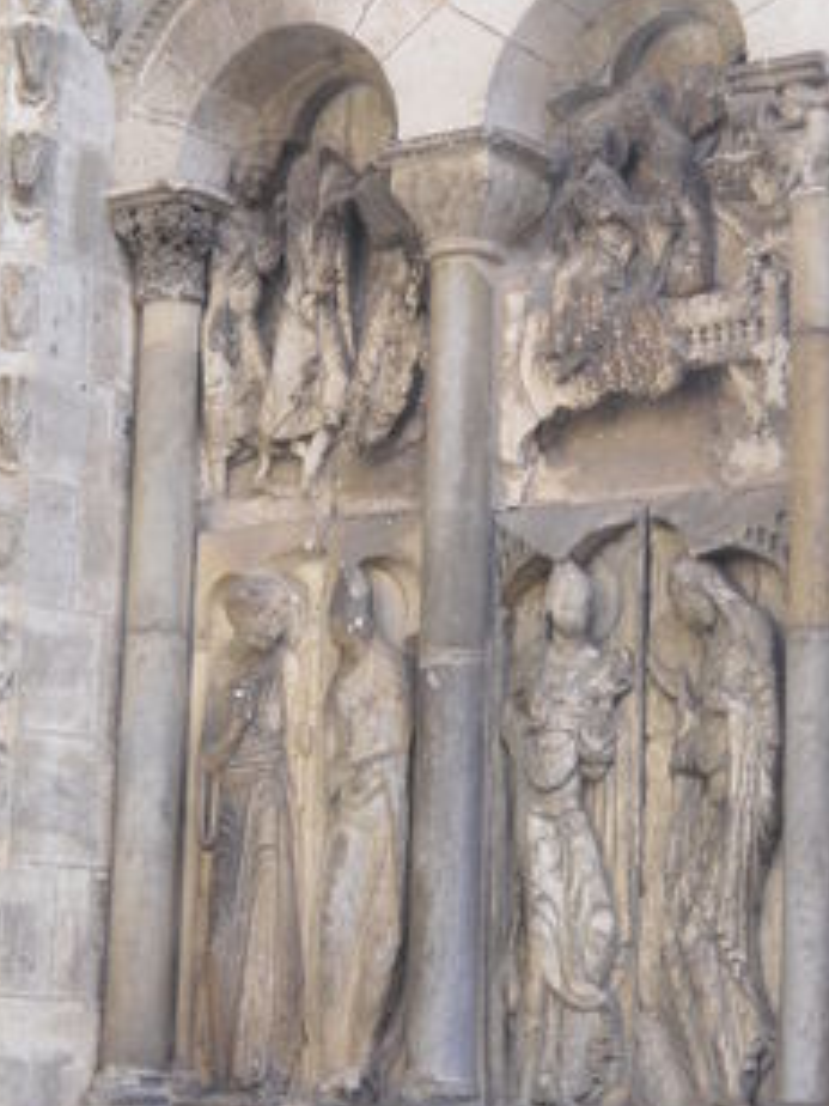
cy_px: 496
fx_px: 2778
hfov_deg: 17.0
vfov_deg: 22.5
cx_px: 452
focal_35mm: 87
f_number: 4.3
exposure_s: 1/60
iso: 100
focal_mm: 11.16
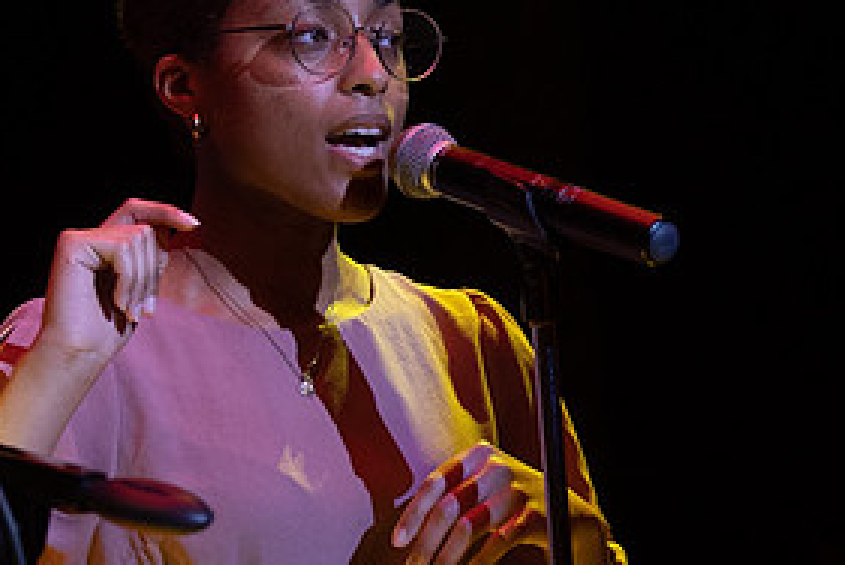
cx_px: 685
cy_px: 319
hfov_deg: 6.3
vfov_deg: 4.2
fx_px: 7636
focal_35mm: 325
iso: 1600
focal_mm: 95
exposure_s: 1/200
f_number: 2.8
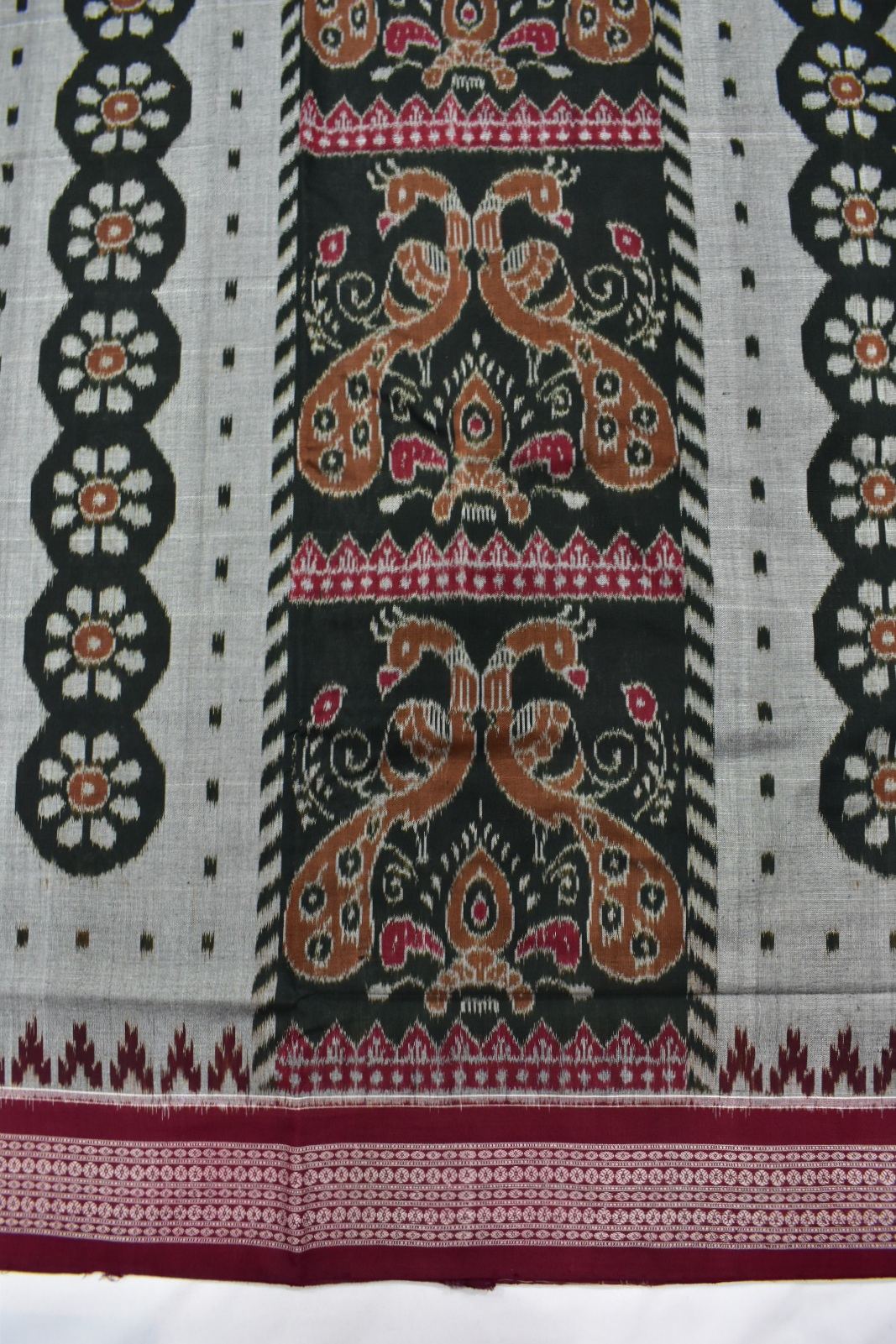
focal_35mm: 27
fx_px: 1008
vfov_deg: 67.4
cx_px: 448
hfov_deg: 47.9
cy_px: 672
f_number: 5.6
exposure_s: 1/30
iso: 800
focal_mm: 18
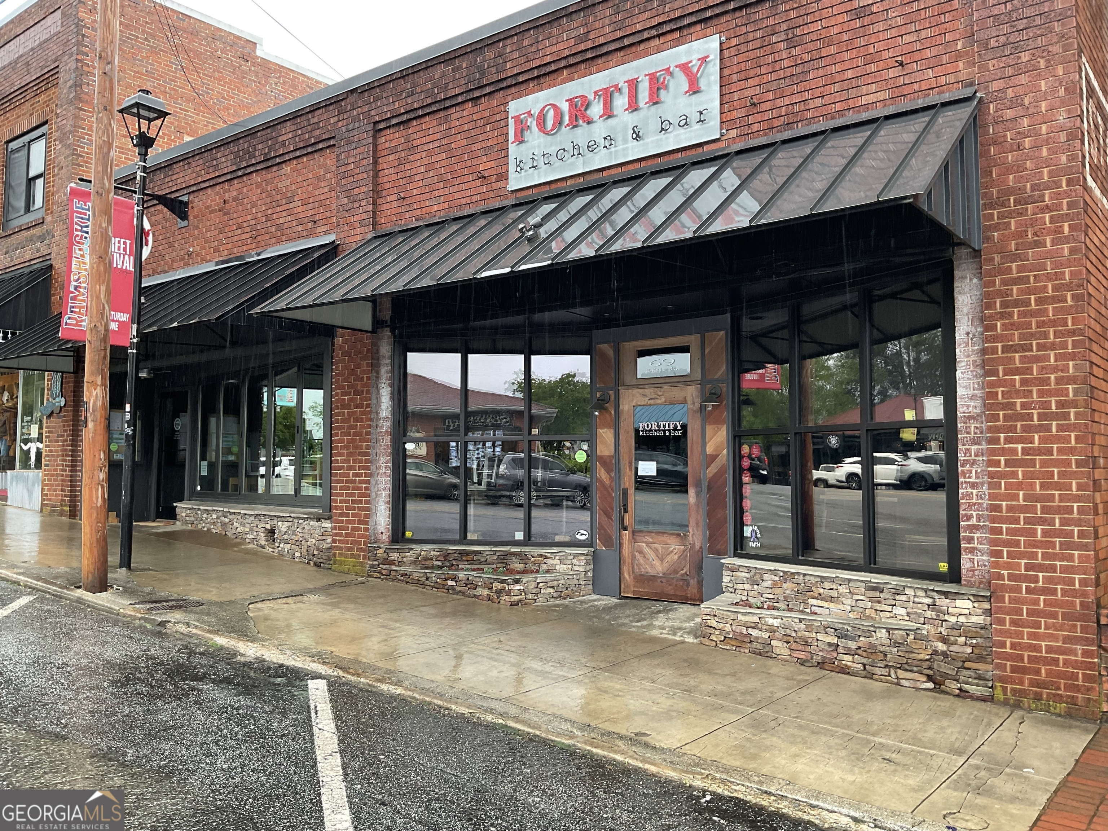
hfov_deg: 61.7
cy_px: 416
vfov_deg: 48.2
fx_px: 928
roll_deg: -0.1
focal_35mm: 29
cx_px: 554
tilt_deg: +2.9
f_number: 1.8
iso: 40
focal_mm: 3
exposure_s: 1/60
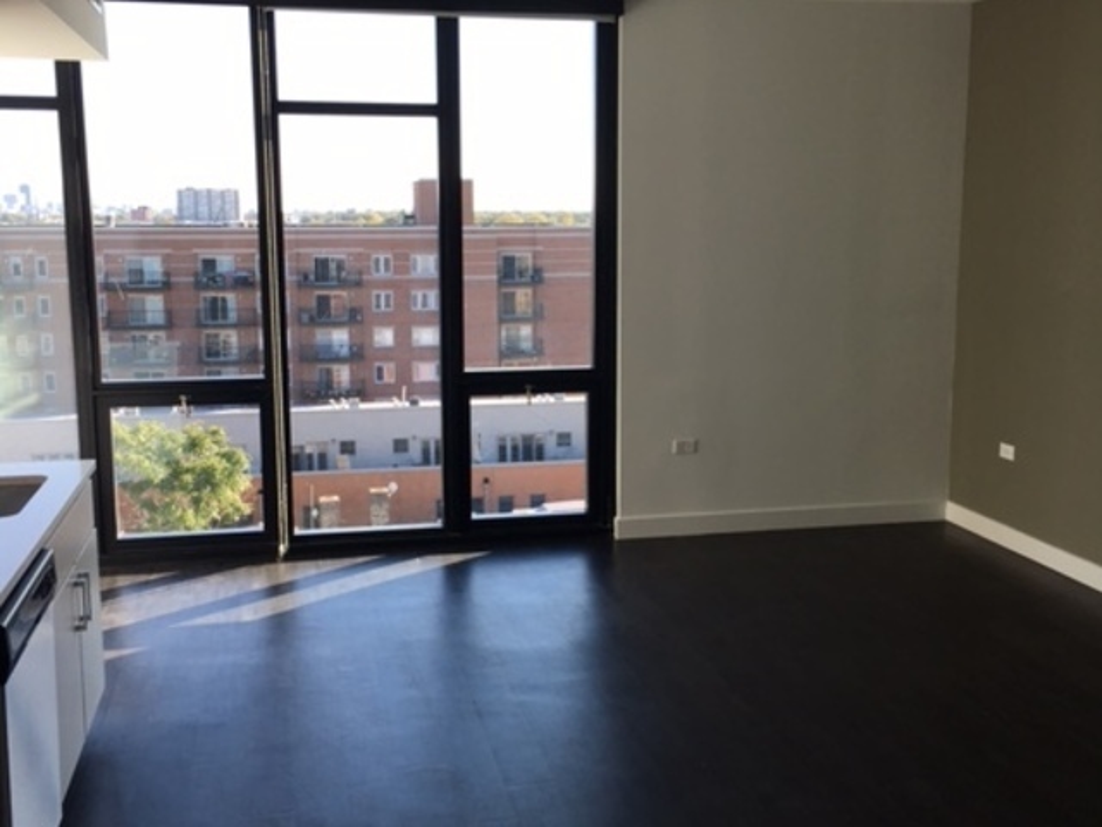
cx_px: 551
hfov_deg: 61.7
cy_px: 414
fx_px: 923
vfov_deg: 48.2
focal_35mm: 29
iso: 25
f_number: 2.2
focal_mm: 4.15
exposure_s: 1/182
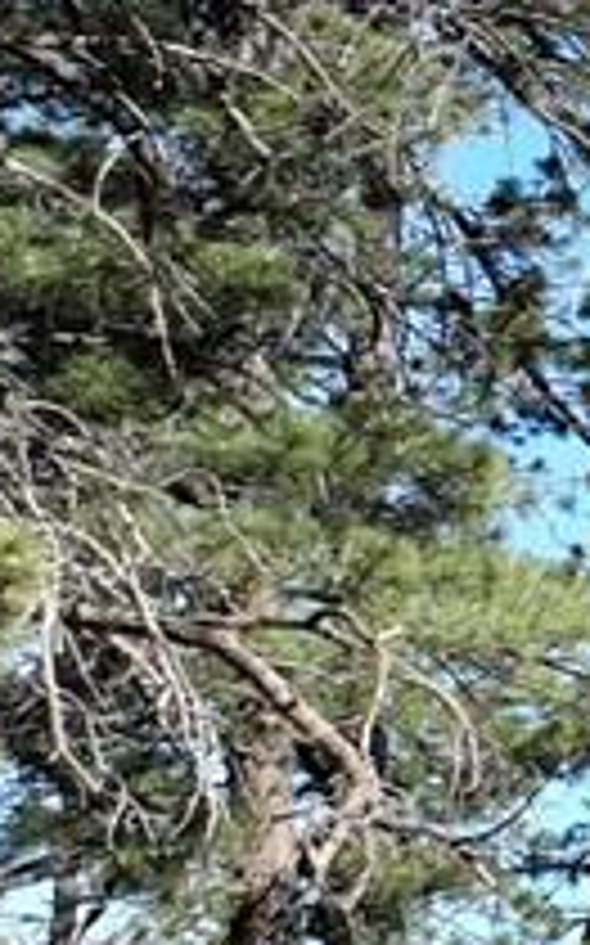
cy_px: 536
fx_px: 4998
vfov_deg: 10.8
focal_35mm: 194
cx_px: 3535
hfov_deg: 4.8
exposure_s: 1/1250
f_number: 2.8
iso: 100
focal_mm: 12.29
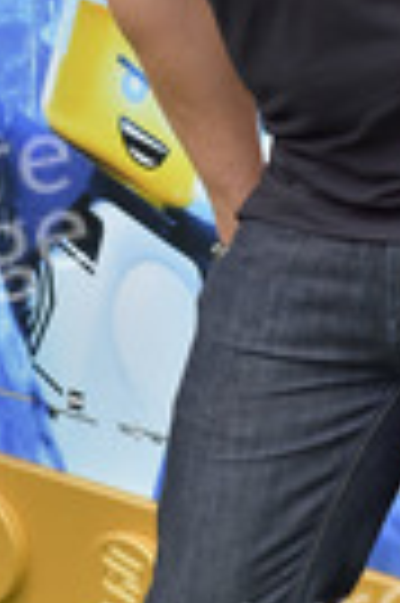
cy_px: 18
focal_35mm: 209
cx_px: 348
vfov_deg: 9.8
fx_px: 3492
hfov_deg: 6.5
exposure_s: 1/320
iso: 400
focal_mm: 70
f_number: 6.3
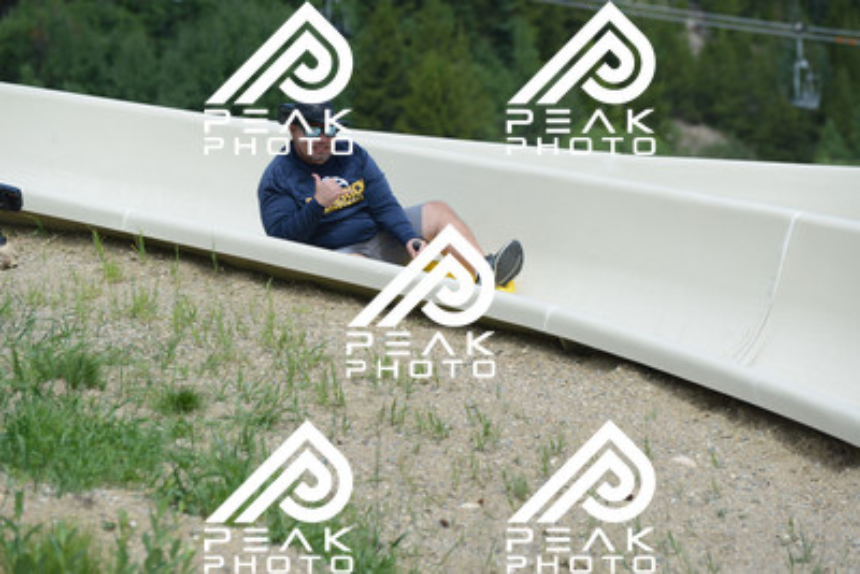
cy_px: 287
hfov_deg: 10.5
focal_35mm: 195
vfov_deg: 7.0
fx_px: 4660
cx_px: 430
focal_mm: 195
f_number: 6.3
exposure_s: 1/1250
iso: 720
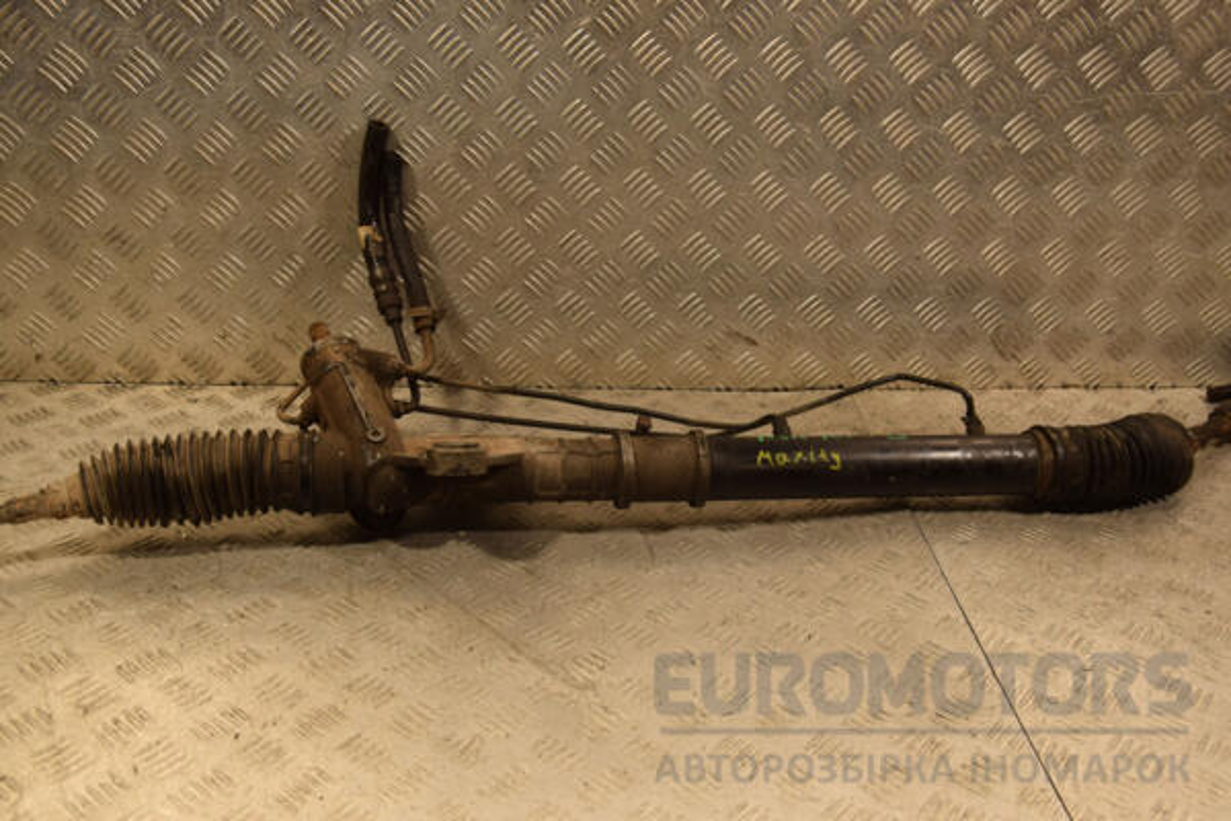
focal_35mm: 38
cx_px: 616
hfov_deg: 51.3
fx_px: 1282
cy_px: 410
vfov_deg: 35.5
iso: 800
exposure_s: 1/160
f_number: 6.3
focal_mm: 25
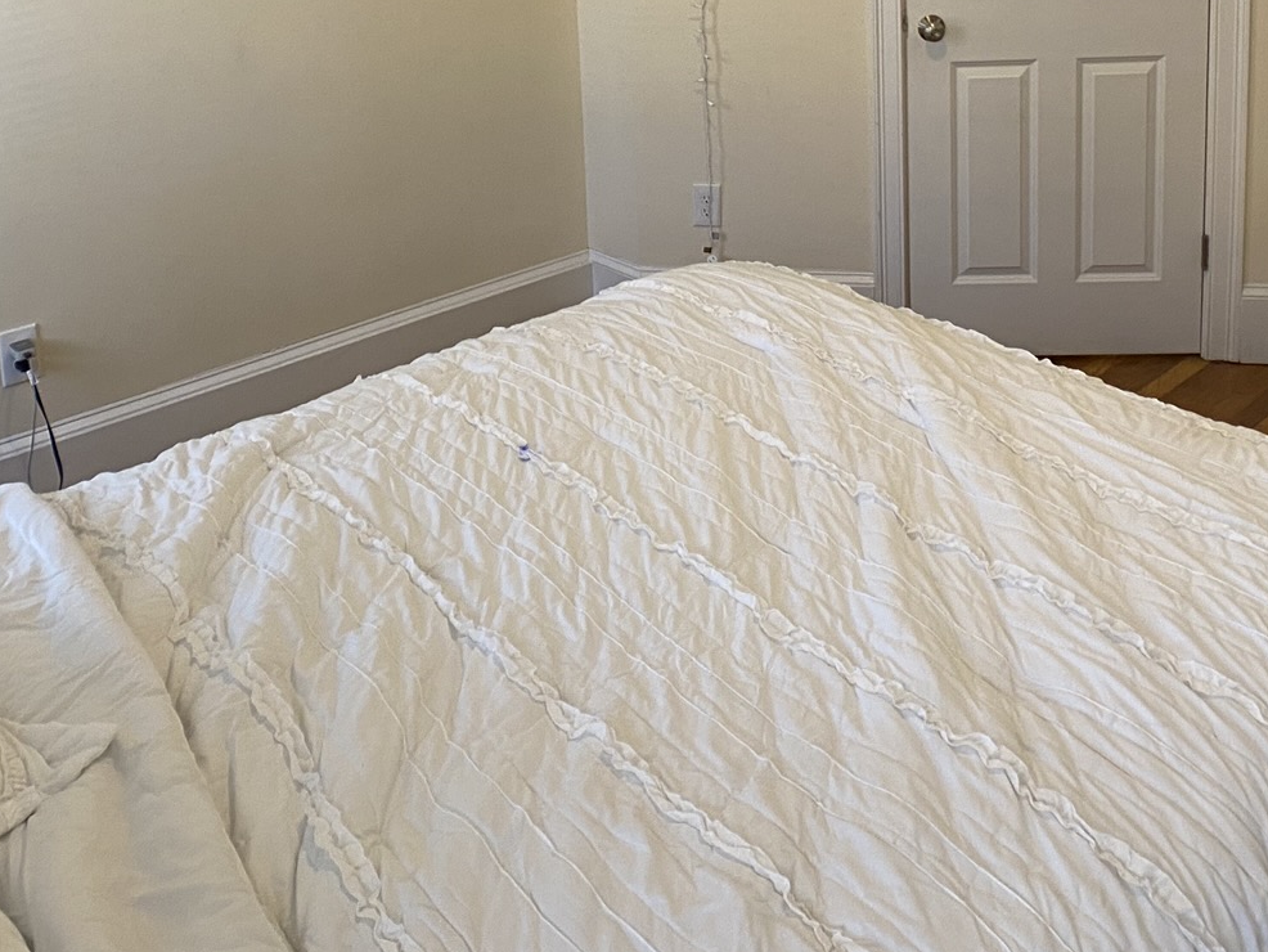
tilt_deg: -8.0
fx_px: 1979
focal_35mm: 54
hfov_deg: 35.5
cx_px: 647
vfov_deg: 25.6
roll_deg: +2.1
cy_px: -12
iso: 100
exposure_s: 1/60
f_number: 1.8
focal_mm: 4.25
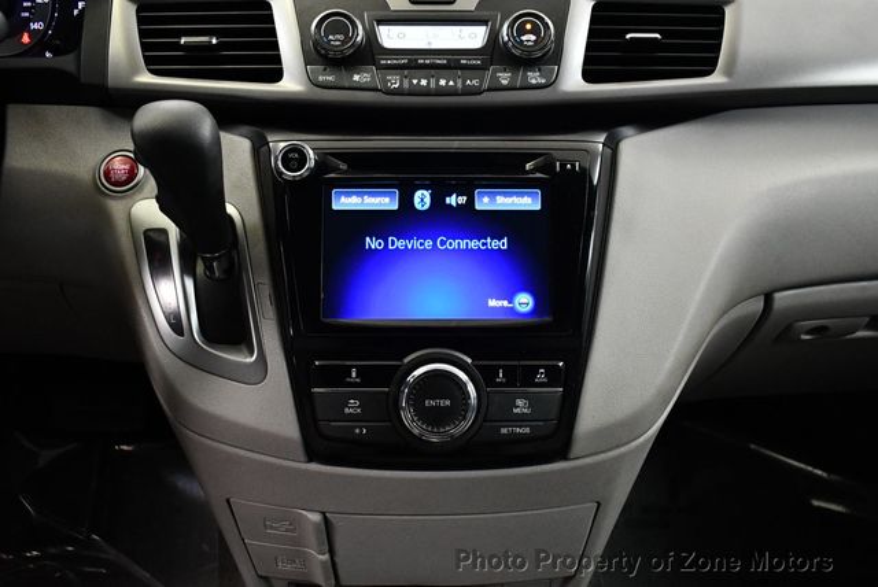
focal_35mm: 36
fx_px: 879
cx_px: 439
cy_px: 294
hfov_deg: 53.1
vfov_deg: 36.9
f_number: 3.5
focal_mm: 18
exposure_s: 1/125
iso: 3200
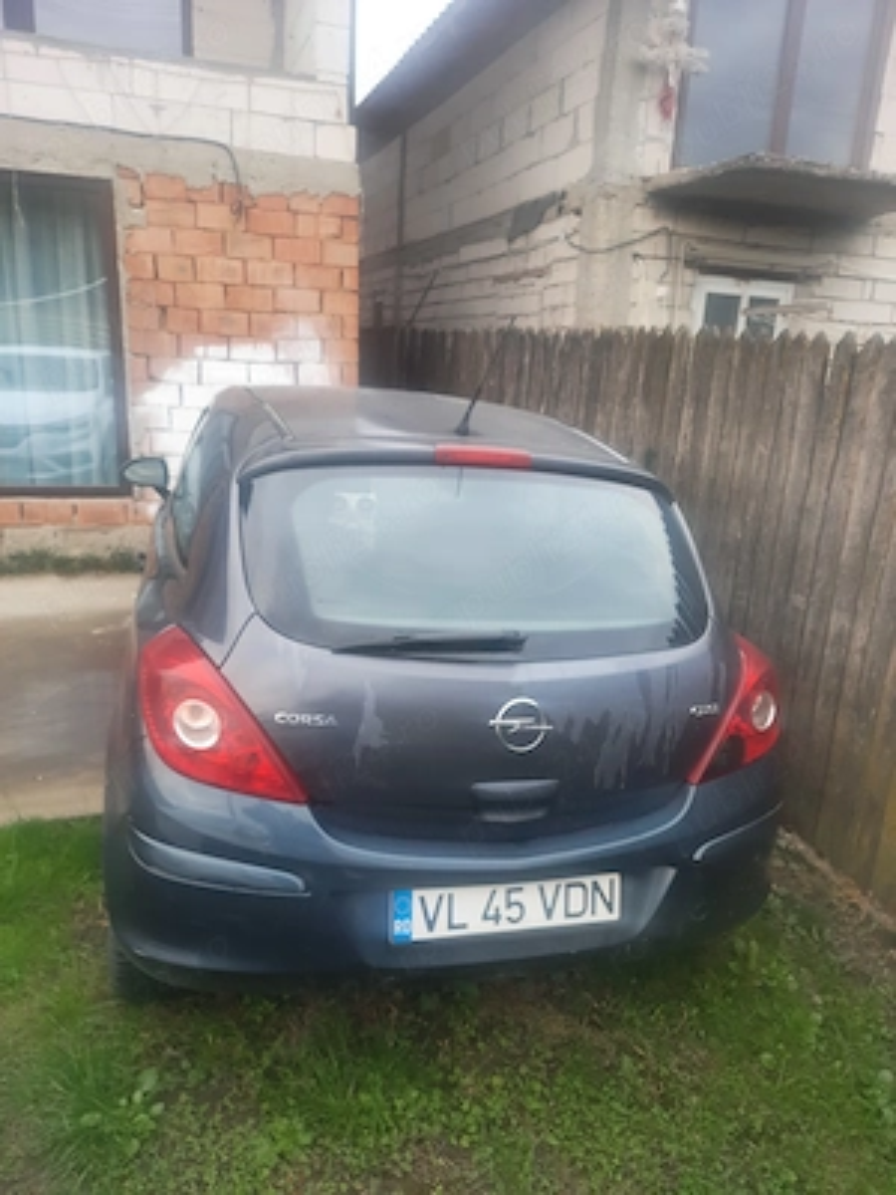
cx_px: 448
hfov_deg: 56.8
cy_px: 598
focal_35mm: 24
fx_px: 828
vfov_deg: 71.6
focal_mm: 5.23
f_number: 1.8
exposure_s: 1/33
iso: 250
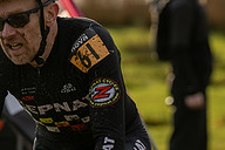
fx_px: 2912
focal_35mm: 466
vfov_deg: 2.9
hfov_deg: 4.4
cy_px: 125
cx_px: 49
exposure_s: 1/1000
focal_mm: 154
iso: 250
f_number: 4
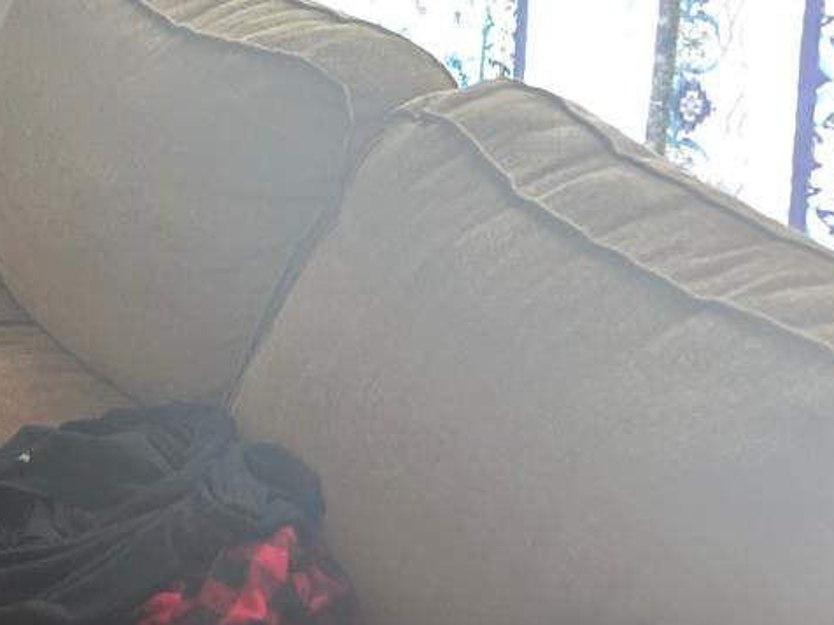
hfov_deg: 20.3
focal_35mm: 82
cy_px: -66
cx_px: -433
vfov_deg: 17.4
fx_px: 1976
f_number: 1.5
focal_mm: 5.7
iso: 125
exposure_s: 1/67
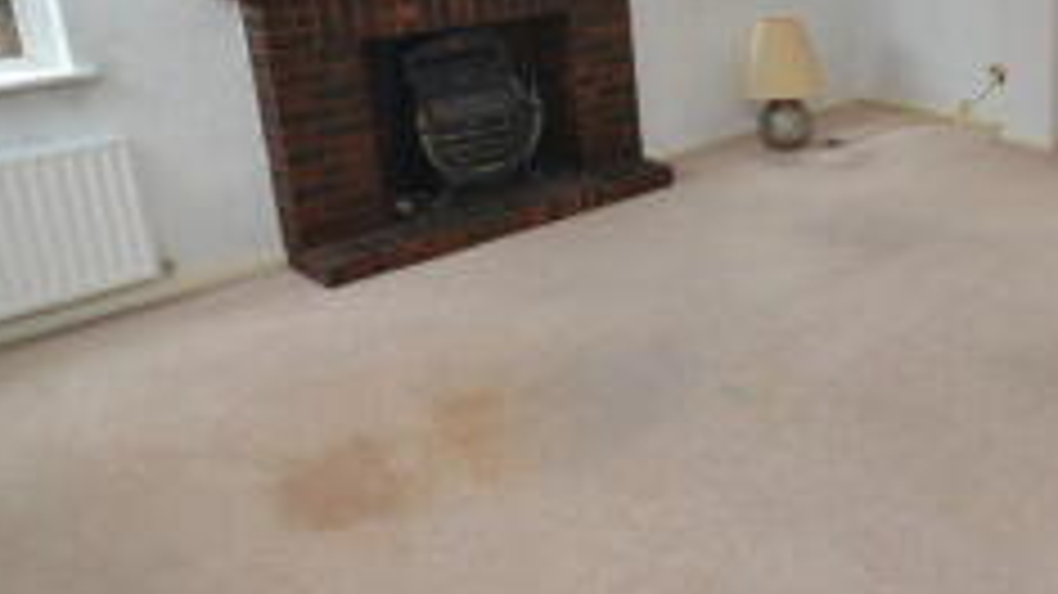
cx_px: 963
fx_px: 983
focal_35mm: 35
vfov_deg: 32.8
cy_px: 128
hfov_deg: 49.9
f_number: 3.2
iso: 800
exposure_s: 1/40
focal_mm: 11
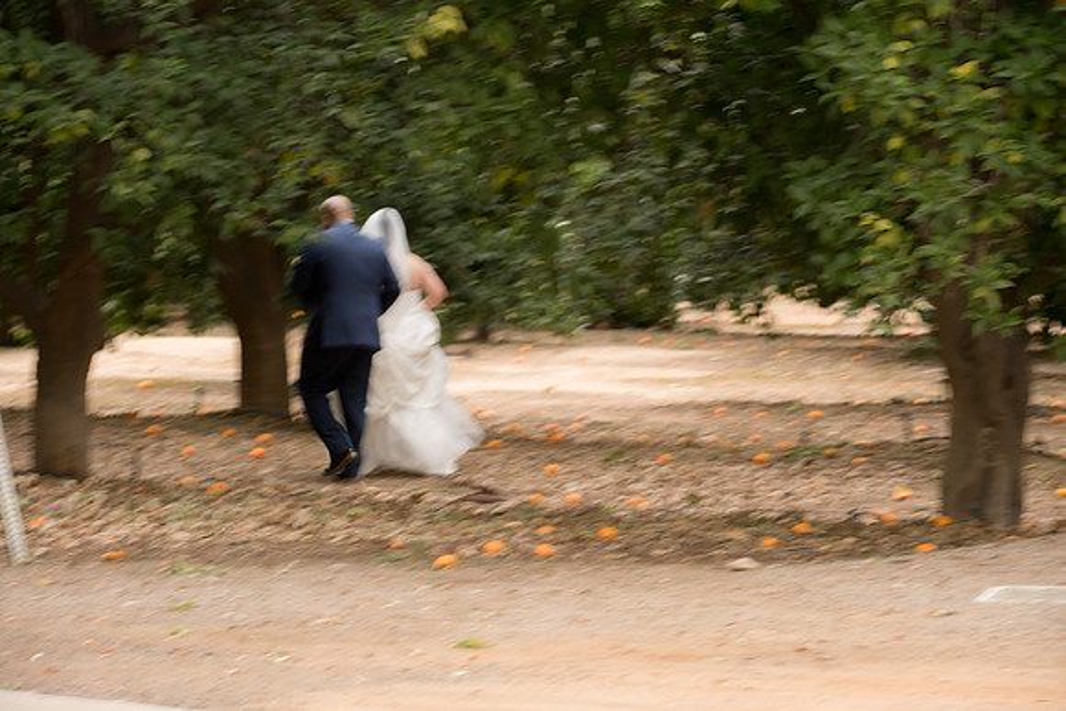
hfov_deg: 12.4
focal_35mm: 165
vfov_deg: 8.3
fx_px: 4887
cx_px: 533
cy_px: 356
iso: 640
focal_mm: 165
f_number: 10
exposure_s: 1/25
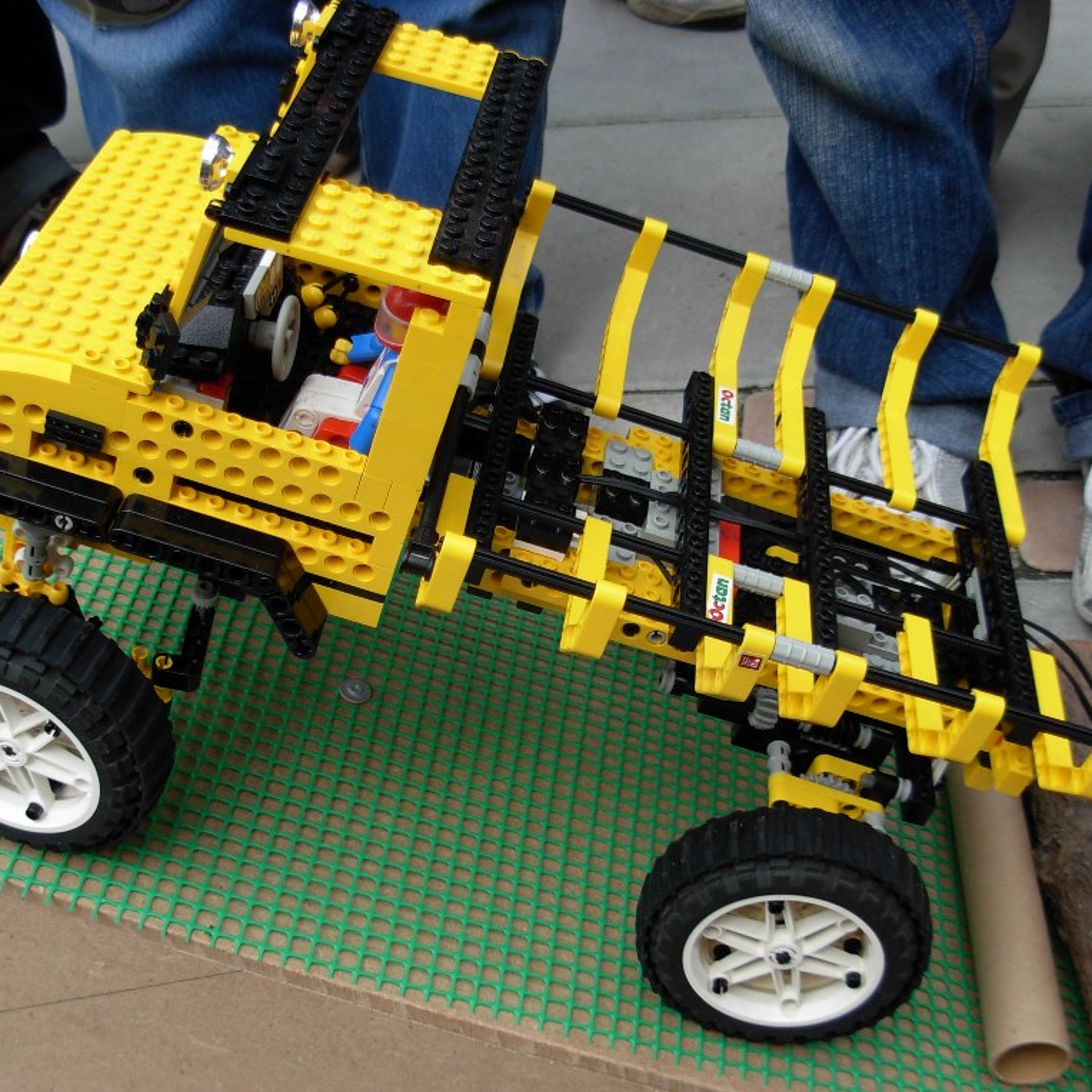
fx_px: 1606
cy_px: 545
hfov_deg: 37.5
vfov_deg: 37.6
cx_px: 483
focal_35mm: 45
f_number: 2.9
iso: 79
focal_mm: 6.3
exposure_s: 1/418
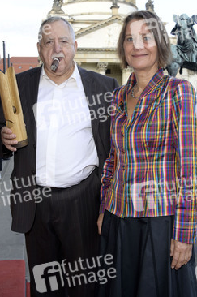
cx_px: 98
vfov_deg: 54.5
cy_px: 152
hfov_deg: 37.8
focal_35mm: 35
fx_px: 288
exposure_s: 1/160
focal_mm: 32
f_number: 7.1
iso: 400
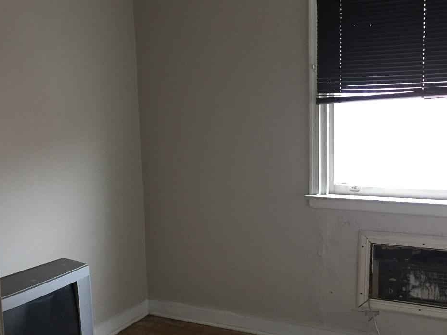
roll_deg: +3.2
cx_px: 173
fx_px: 581
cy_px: 183
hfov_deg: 41.8
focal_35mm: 45
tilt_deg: -7.3
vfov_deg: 32.2
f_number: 2.2
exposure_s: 1/30
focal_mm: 4.15
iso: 160
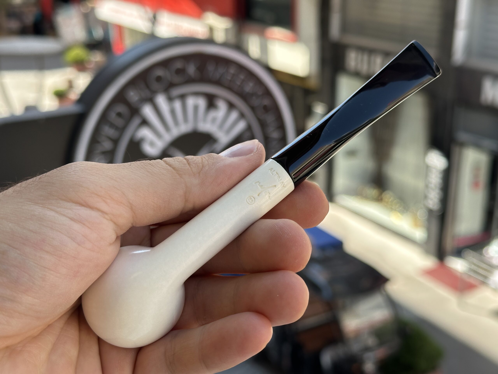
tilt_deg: -19.9
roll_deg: +0.5
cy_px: 187
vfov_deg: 30.3
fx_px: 691
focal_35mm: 48
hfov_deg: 39.7
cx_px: 249
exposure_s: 1/690
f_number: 1.78
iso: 64
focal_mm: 6.86
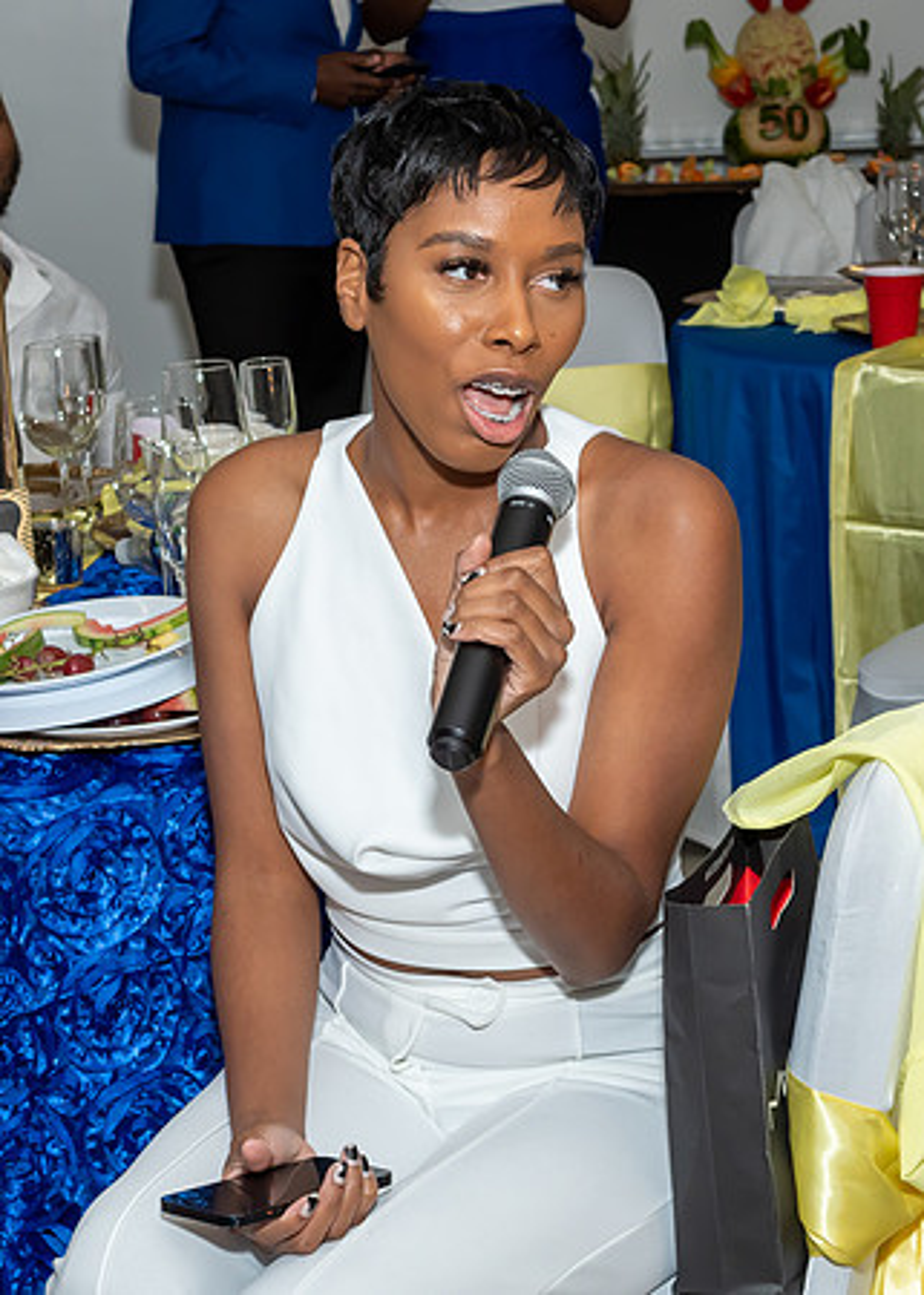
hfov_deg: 17.0
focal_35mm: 84
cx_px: 525
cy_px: 524
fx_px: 3085
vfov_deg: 23.7
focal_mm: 32
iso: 500
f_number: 6.3
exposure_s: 1/250
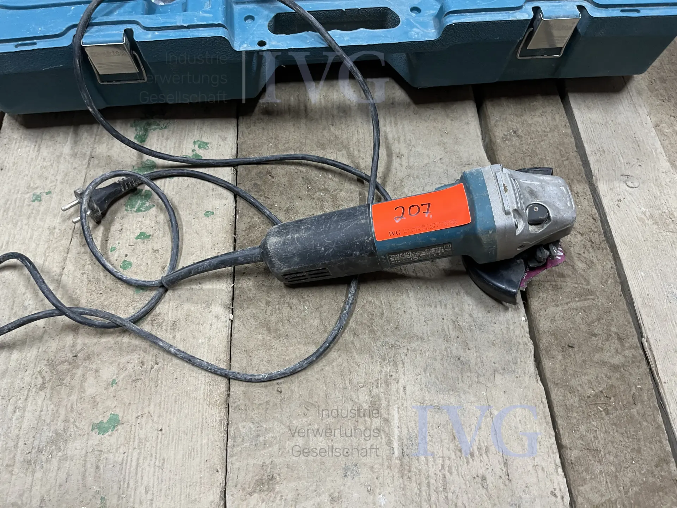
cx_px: 338
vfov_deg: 53.1
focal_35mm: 26
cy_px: 254
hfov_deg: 67.3
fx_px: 508
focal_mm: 5.1
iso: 200
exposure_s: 1/50
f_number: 1.6
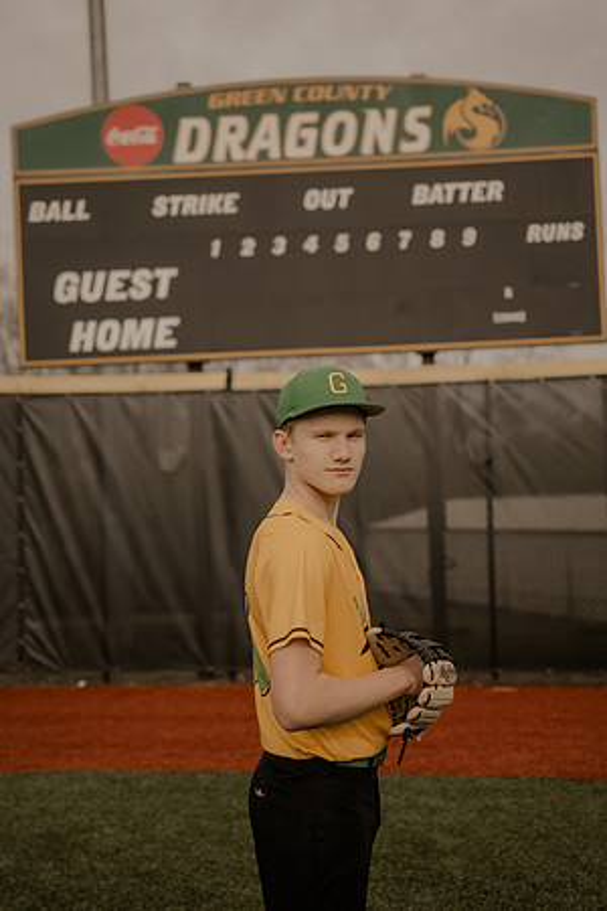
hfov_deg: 26.0
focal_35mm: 52
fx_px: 1315
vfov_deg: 38.2
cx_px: 304
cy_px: 456
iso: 100
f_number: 1.8
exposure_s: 1/2000
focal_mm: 35
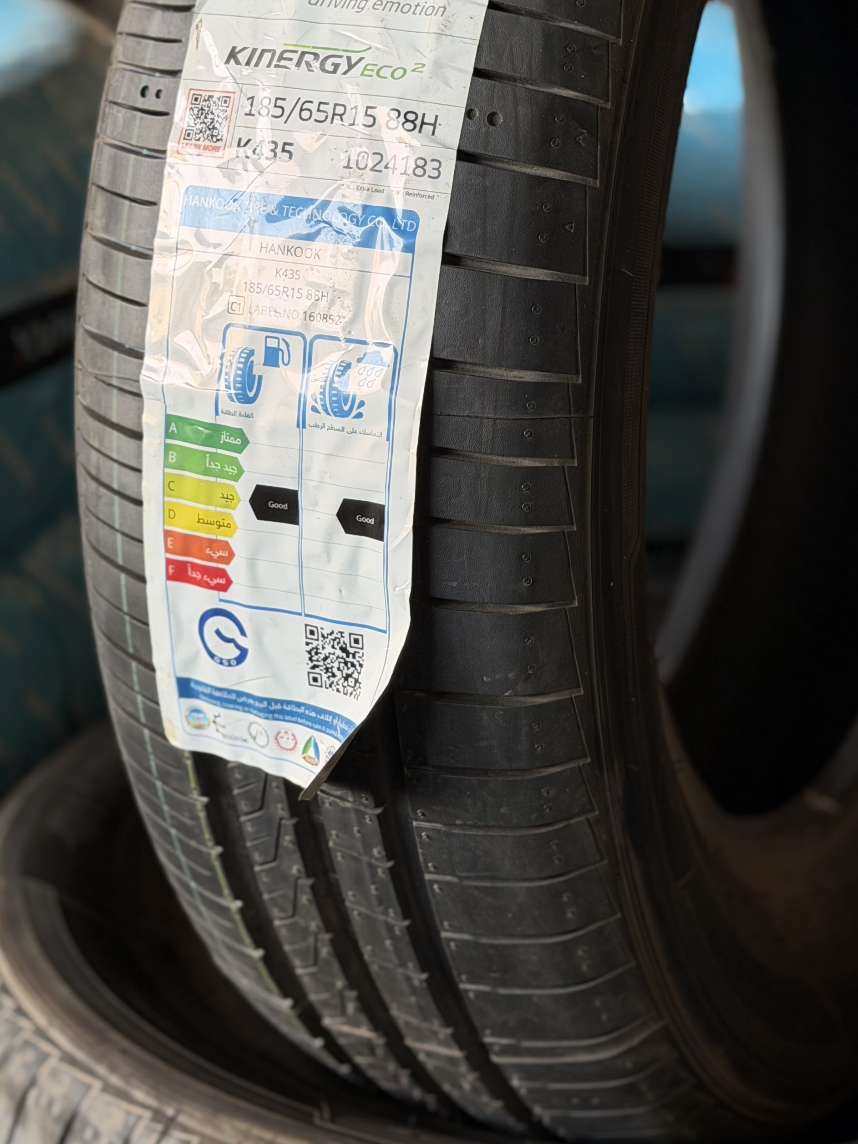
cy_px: 313
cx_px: 600
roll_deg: -3.4
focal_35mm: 77
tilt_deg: -13.3
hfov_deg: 19.1
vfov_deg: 25.1
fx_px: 2545
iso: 50
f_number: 1.78
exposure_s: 1/121
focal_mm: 6.76
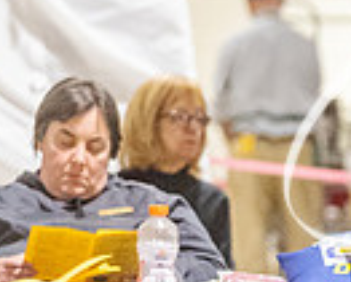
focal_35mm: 630
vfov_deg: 2.5
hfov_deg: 3.1
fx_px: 6549
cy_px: 306
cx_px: 635
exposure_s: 1/400
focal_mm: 130
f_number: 3.2
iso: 6400
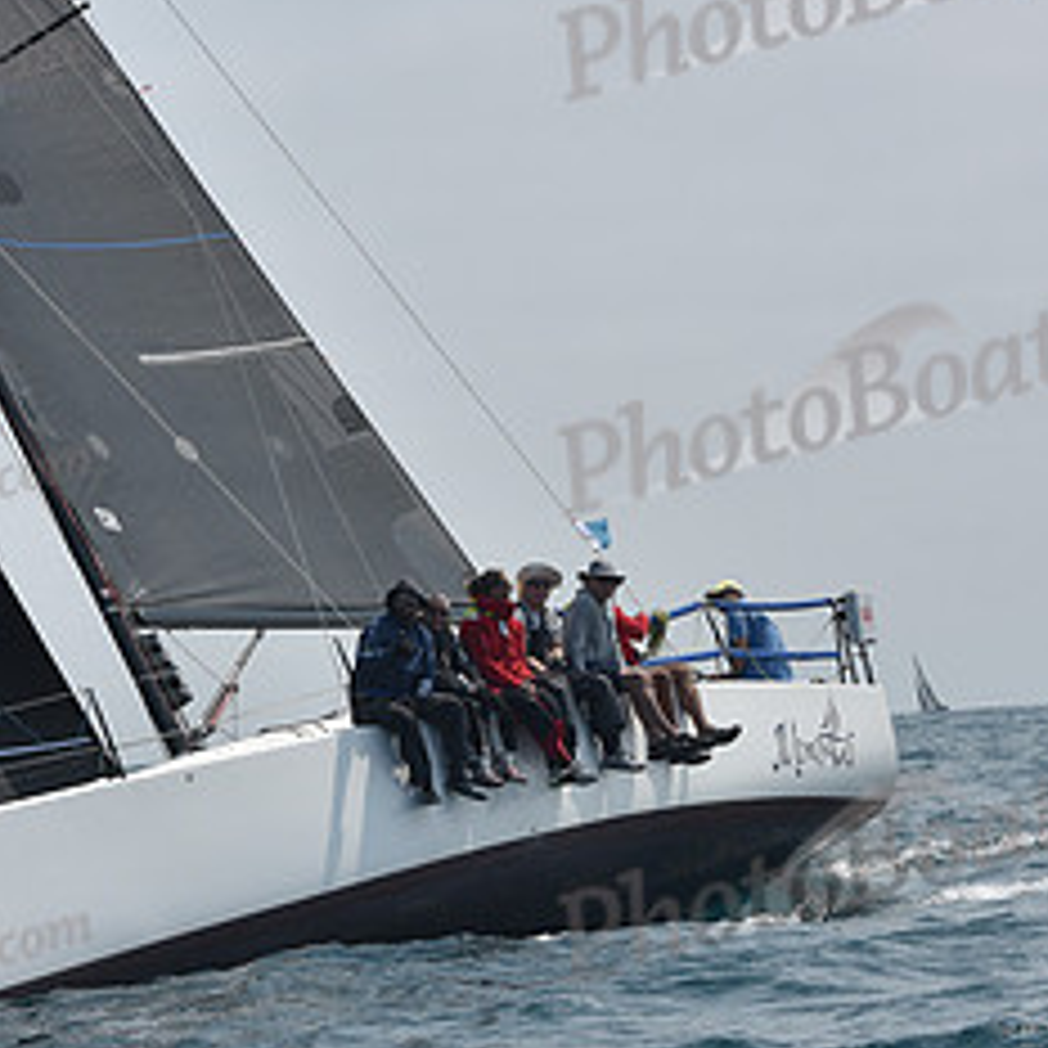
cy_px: 695
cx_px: 328
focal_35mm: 148
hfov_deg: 11.8
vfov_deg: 11.8
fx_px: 5069
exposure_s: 1/800
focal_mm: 70
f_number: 11
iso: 250
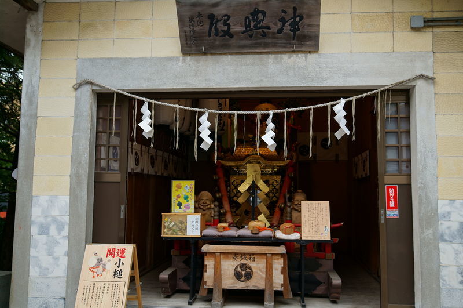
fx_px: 462
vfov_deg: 36.8
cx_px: 232
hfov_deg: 53.2
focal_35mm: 36
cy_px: 154
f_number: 4
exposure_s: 1/160
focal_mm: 24
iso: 125
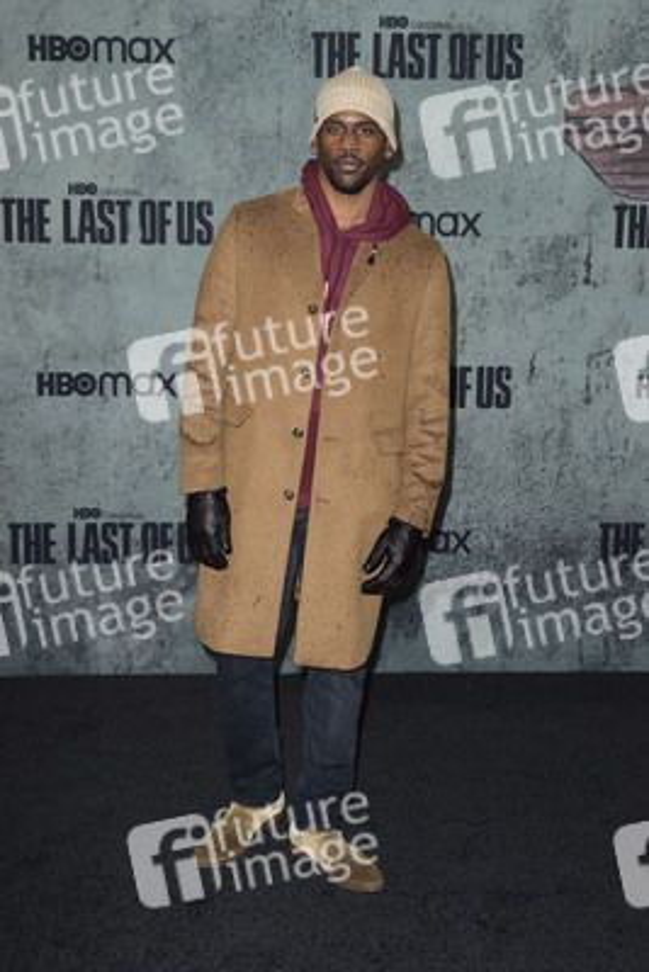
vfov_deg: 44.5
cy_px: 486
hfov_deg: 30.5
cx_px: 324
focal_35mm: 44
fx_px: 1189
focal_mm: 44
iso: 640
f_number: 6.3
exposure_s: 1/250
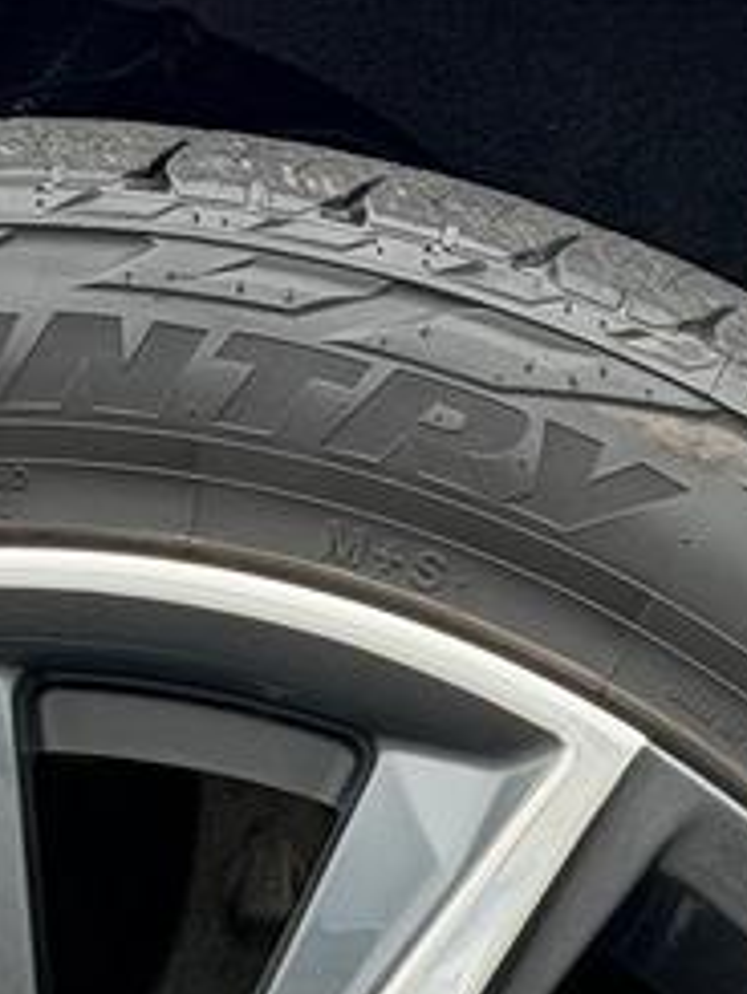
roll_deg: +1.8
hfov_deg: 5.9
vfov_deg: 7.7
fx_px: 7216
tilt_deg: -7.8
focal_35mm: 251
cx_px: 93
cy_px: 1623
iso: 100
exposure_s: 1/641
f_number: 1.78
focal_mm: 6.76
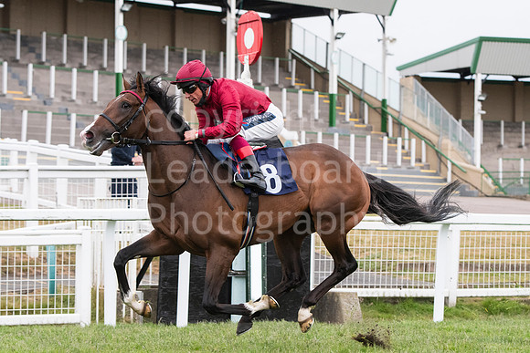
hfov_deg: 14.9
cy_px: 176
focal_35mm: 138
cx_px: 265
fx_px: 2032
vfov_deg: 9.9
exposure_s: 1/2000
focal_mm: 92
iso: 1600
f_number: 4.5
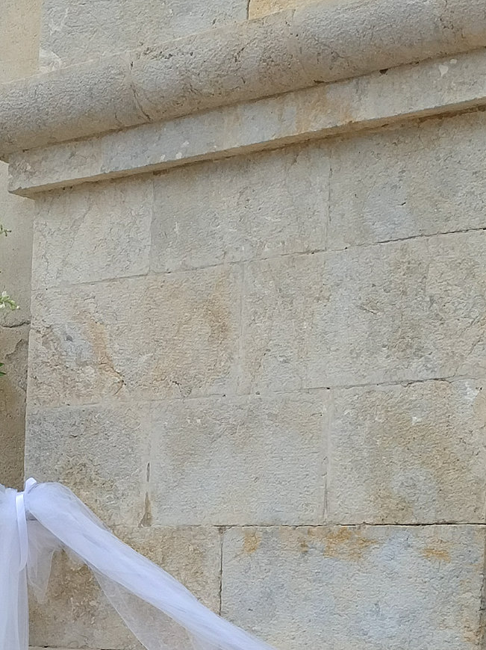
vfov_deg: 19.1
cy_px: 641
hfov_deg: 13.9
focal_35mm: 100
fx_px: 1875
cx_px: -234
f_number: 1.7
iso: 100
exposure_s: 1/417
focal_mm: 4.71
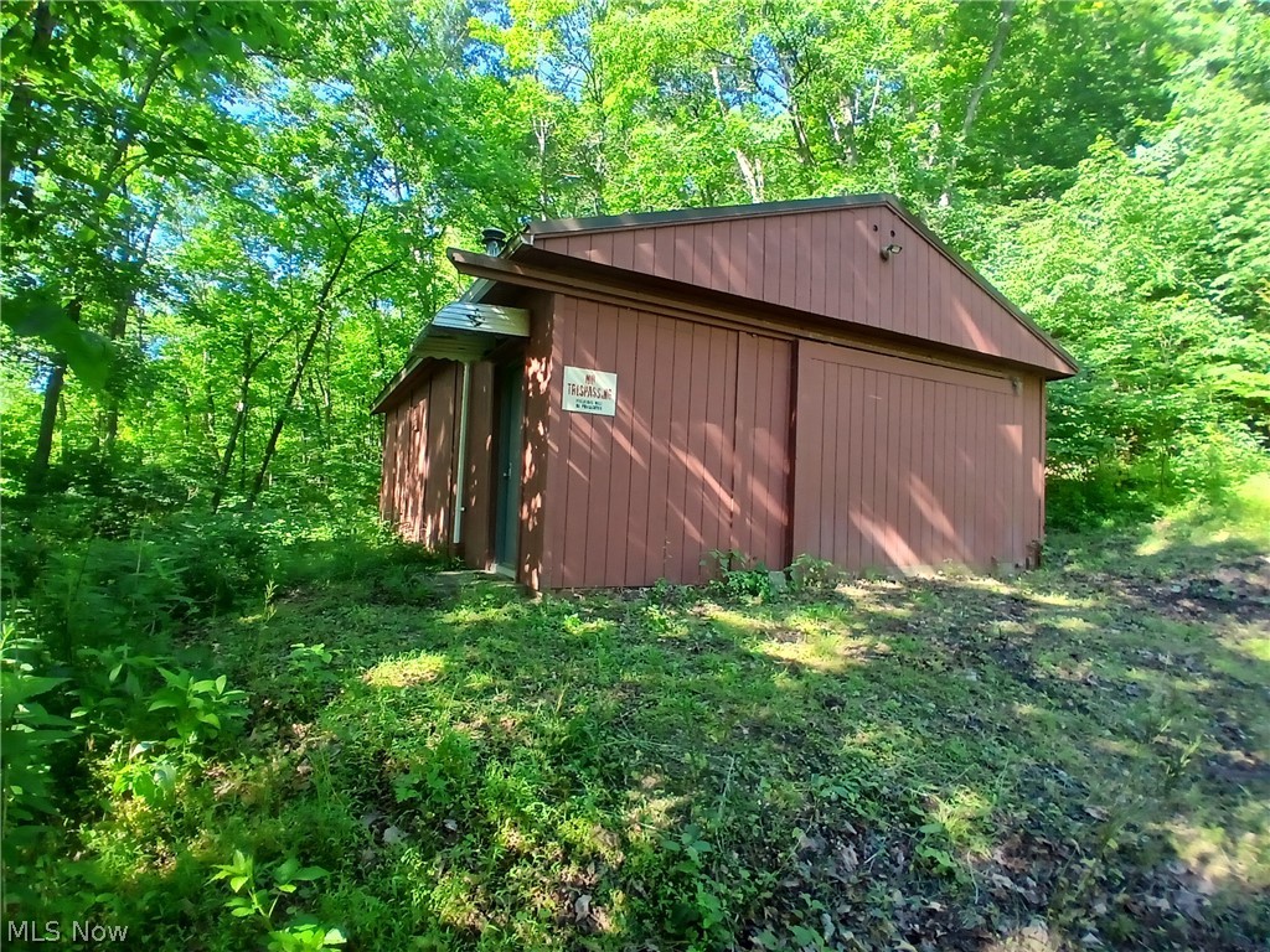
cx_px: 635
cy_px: 476
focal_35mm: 17
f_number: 2.2
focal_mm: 1.4
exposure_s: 1/120
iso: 100
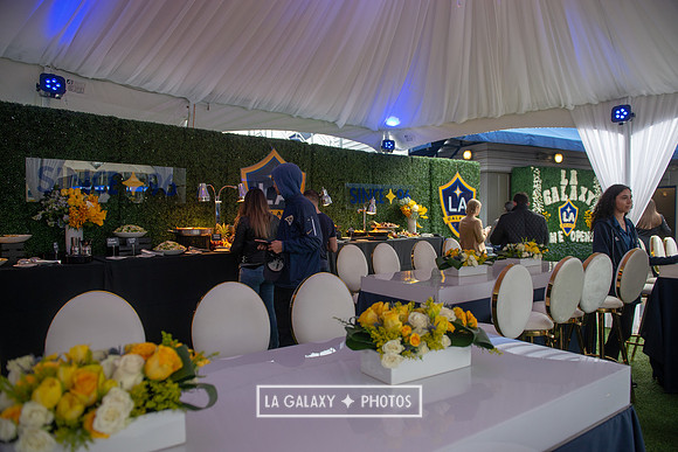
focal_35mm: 24
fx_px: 452
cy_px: 226
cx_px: 339
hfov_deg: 73.7
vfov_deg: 53.2
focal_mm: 24
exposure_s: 1/500
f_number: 3.5
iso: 500
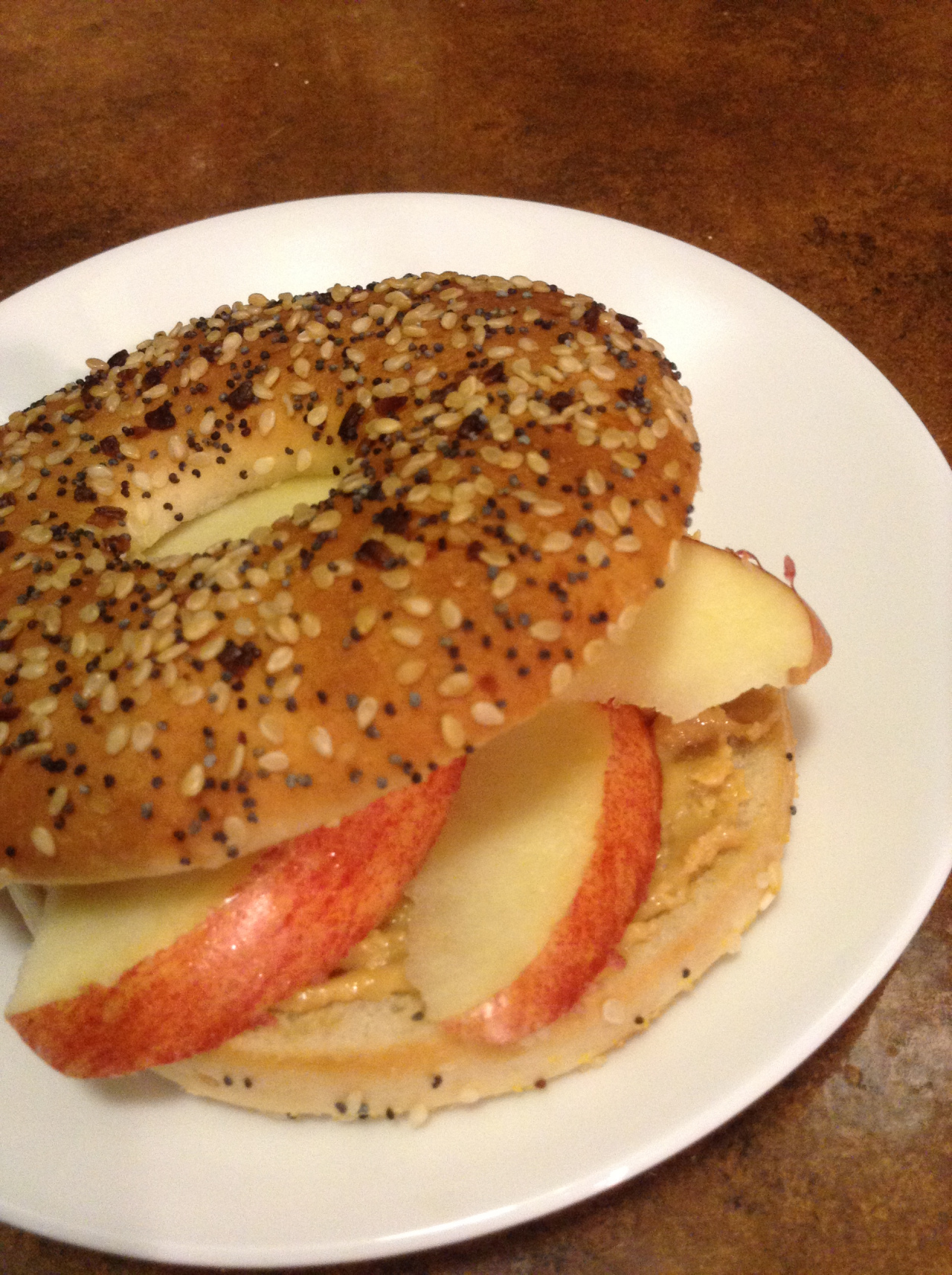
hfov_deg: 42.8
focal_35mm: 33
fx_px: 1213
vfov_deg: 55.4
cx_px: 476
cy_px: 638
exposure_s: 1/24
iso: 200
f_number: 2.4
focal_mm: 3.3
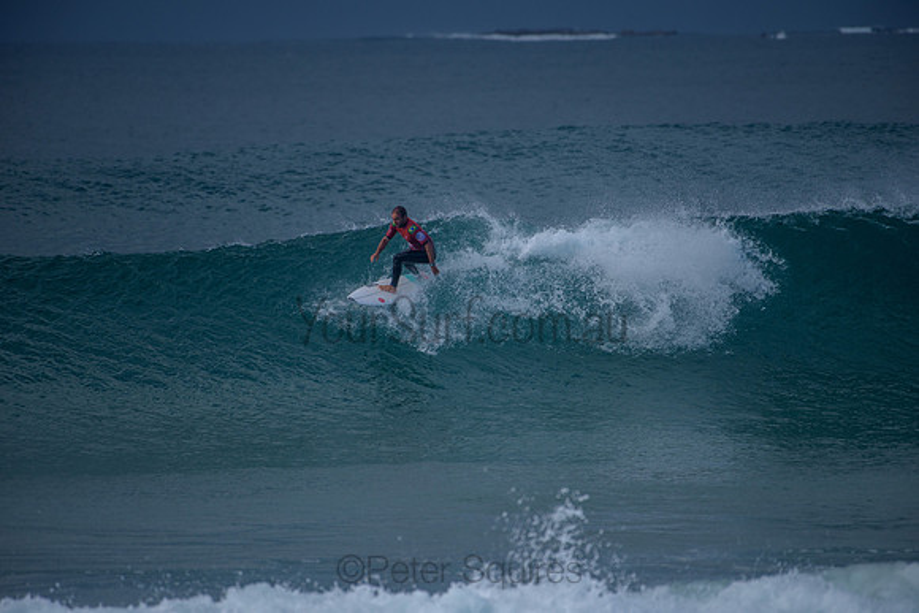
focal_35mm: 509
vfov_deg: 2.7
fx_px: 12989
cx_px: 460
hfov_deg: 4.1
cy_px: 306
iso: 220
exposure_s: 1/2000
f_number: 5.6
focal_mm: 500
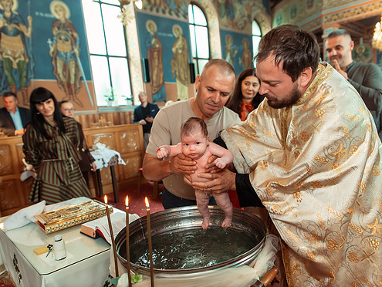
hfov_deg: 65.2
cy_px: 147
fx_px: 298
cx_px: 201
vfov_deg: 51.4
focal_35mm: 27
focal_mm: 24
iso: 2500
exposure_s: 1/250
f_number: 3.5
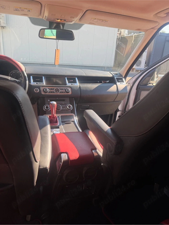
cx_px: 84
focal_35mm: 24
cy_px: 112
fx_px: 156
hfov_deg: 56.8
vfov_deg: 71.6
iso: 80
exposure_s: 1/501
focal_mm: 6.76
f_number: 1.78
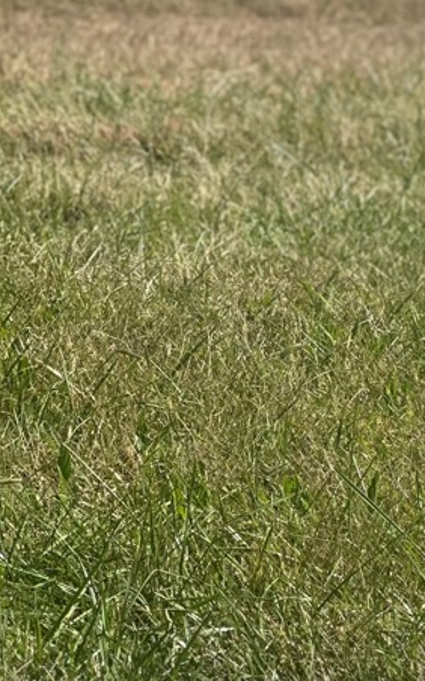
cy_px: 136
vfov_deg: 11.3
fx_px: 3433
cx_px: 573
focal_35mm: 185
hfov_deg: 7.0
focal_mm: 9
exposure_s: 1/903
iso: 32
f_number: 2.8
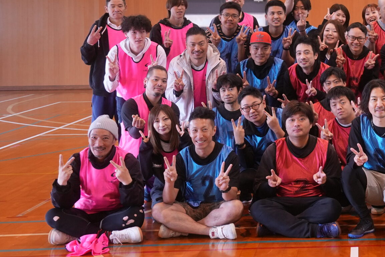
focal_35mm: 91
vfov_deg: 14.9
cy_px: 31
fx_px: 974
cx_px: 411
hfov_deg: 21.4
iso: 800
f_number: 3.2
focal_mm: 41
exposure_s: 1/50
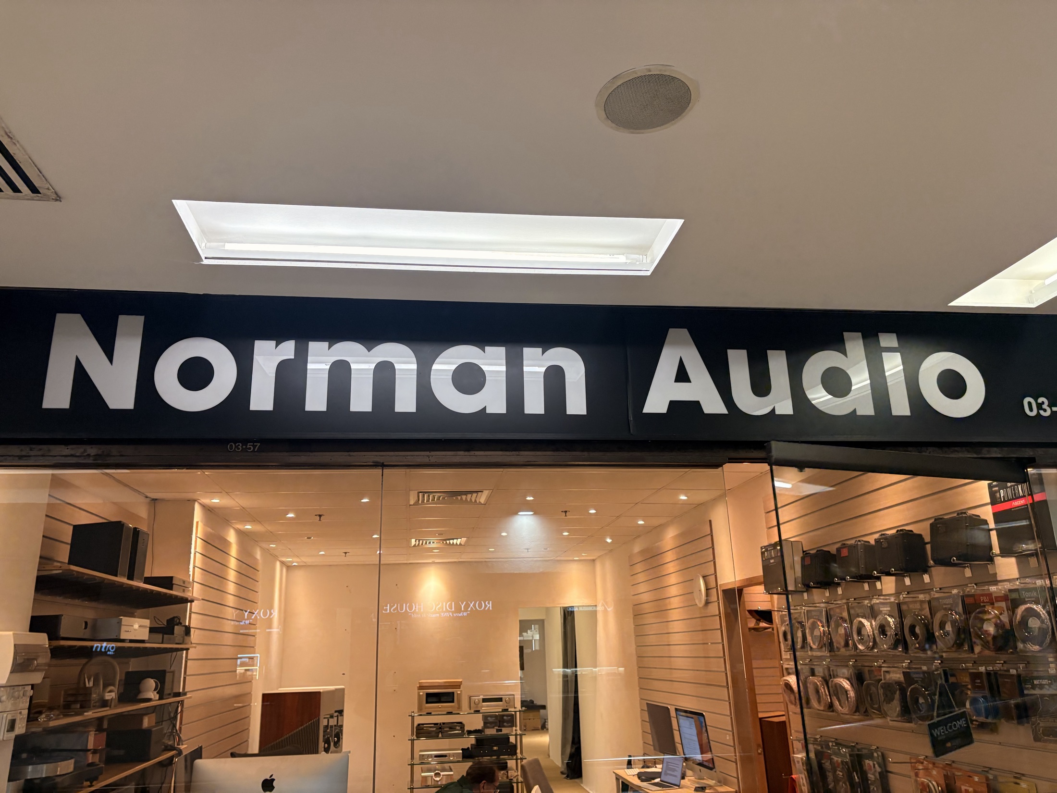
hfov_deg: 67.3
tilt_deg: +18.6
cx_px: 528
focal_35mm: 26
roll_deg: +2.4
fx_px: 794
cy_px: 396
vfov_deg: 53.1
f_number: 1.6
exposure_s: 1/100
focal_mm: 5.96
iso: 200
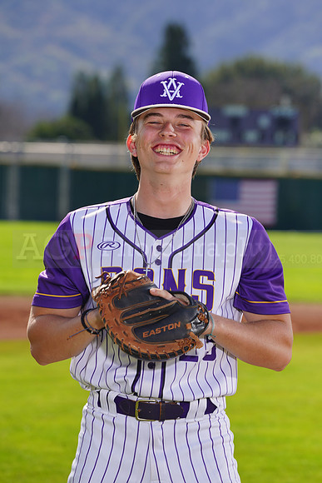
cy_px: 242
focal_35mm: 244
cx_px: 161
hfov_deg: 5.6
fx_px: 3271
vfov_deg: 8.4
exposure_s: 1/250
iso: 100
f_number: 9
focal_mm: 244
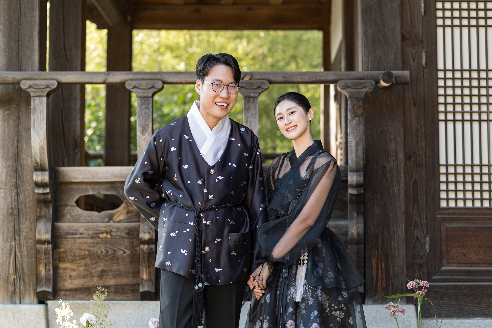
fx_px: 1162
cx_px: 246
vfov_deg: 16.1
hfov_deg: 23.9
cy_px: 164
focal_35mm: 85
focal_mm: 85
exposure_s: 1/200
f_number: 2.8
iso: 160
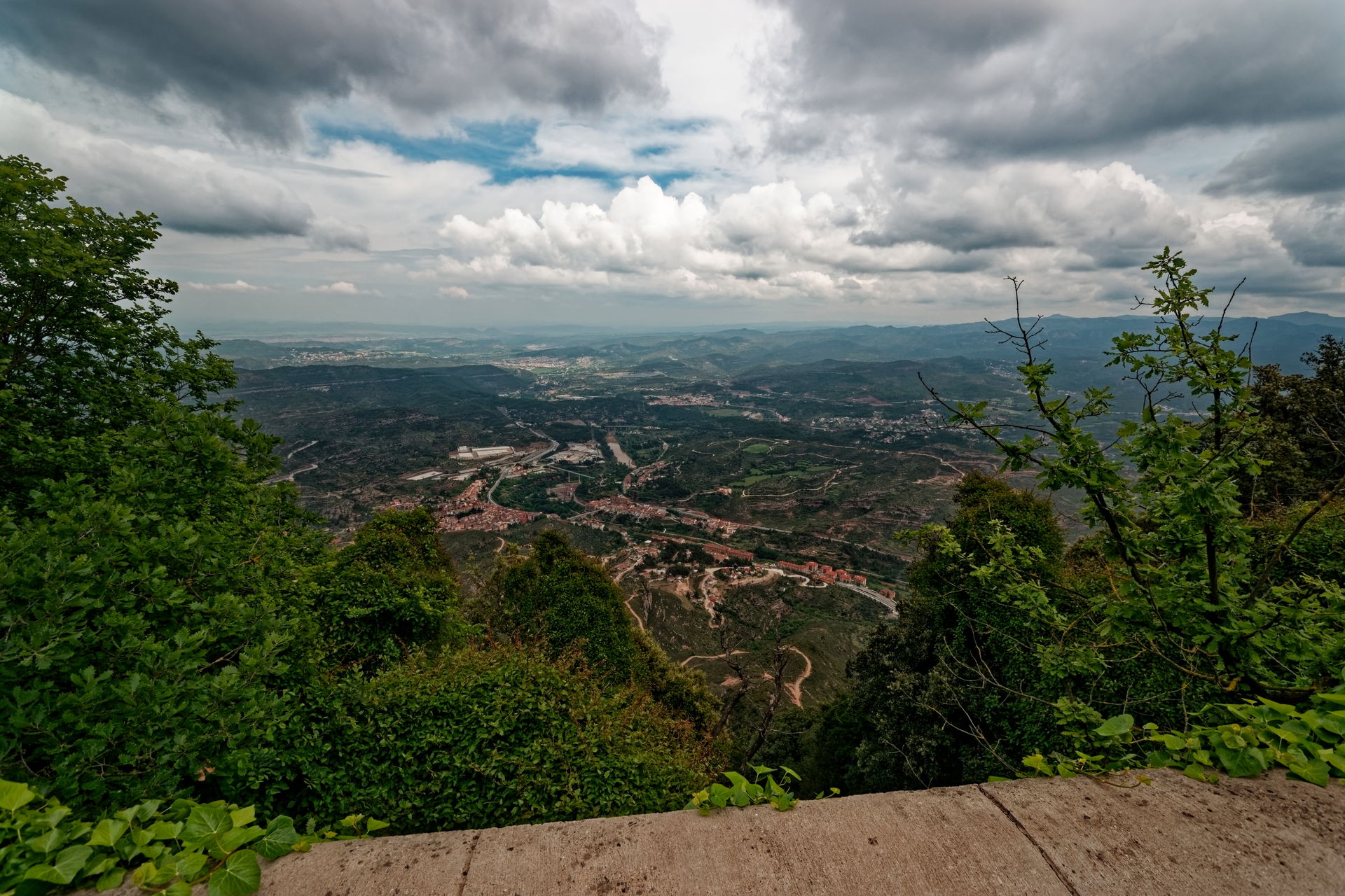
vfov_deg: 73.7
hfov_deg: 96.7
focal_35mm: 16
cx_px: 672
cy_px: 448
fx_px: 598
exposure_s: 1/160
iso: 200
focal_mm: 16
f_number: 9
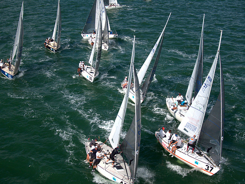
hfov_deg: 39.7
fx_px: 340
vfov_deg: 30.3
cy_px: 92
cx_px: 122
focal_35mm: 48
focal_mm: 8.6
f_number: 3.8
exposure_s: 1/1600
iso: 100
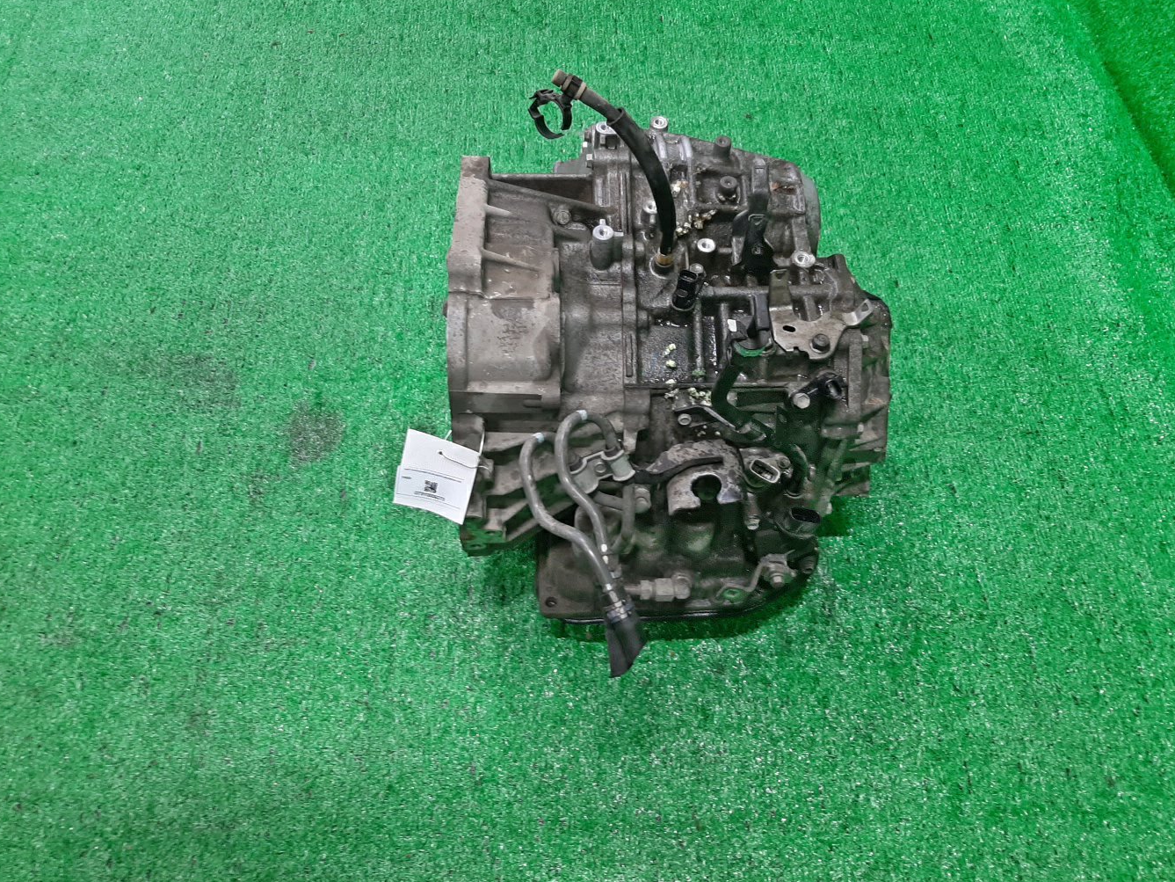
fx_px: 951
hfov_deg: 63.4
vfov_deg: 49.7
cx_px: 621
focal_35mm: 28
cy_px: 410
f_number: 1.7
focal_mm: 3.93
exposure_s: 1/50
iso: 110
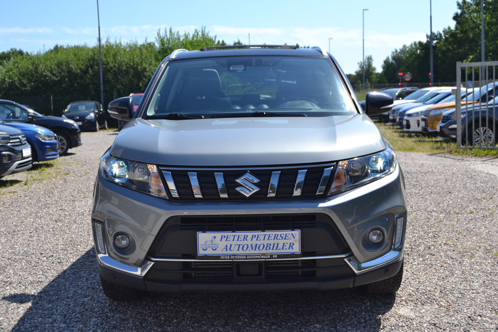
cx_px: 249
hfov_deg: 41.1
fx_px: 664
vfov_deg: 28.1
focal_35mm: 48
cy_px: 166
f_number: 8
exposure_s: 1/250
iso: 100
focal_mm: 32
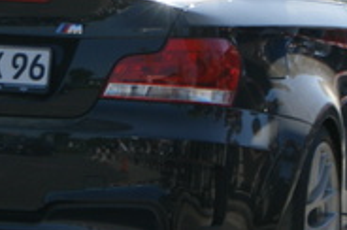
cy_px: 99
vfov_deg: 2.3
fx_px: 5629
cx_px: -53
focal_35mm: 585
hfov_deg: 3.5
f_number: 6.3
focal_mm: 70
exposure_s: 1/250
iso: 100
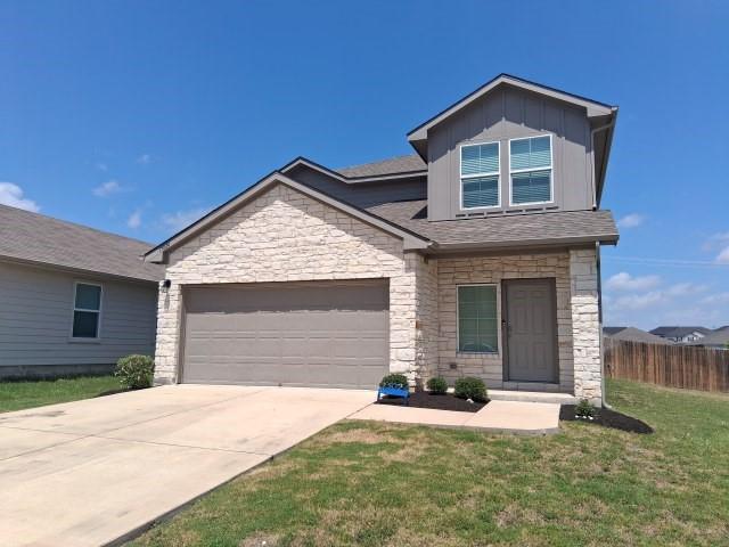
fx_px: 548
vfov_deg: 53.1
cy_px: 274
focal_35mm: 26
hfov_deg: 67.3
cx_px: 364
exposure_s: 1/758
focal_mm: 3.98
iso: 25
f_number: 1.8
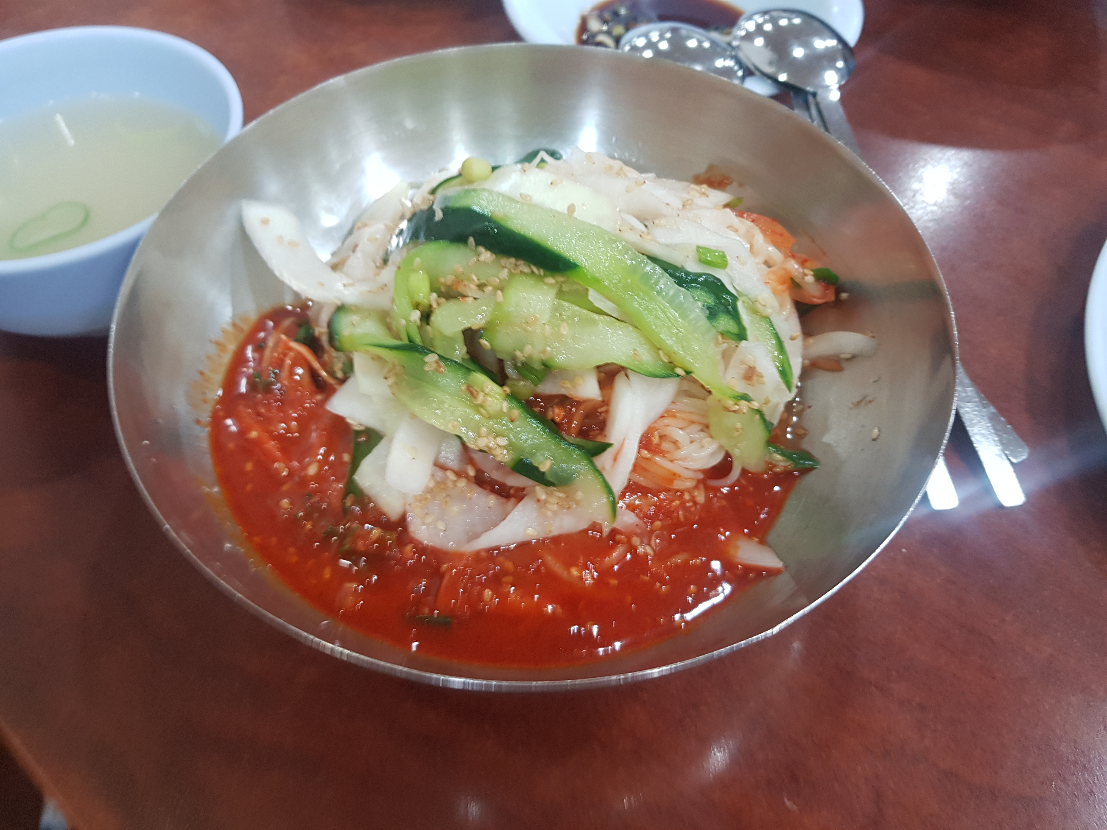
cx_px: 554
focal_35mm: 26
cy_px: 415
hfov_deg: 67.3
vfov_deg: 53.1
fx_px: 831
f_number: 1.7
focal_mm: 4.3
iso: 160
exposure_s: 1/30
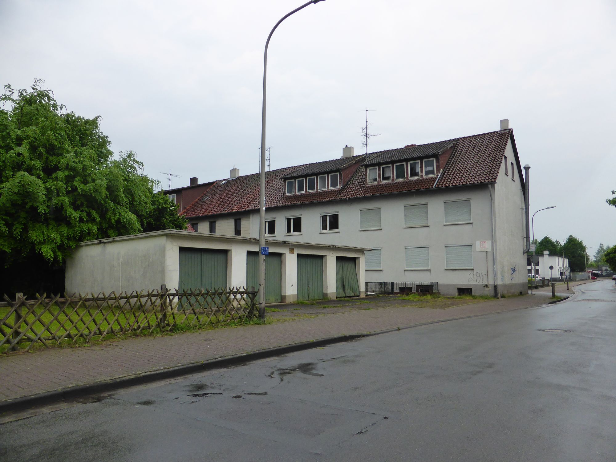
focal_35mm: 24
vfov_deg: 56.8
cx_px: 308
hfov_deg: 71.6
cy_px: 231
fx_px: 427
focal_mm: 4.3
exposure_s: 1/320
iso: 160
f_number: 3.3
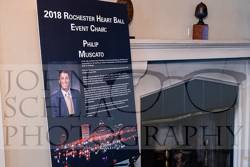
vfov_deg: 32.4
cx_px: 125
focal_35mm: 41
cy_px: 84
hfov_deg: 47.0
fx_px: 287
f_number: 3.2
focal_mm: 25.4
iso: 800
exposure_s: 1/80
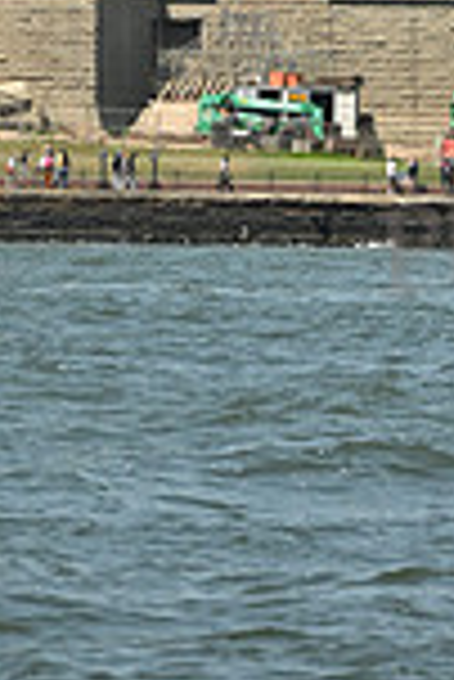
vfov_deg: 4.4
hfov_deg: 2.9
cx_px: 146
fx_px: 8832
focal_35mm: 468
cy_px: -446
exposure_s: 1/1250
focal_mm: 122
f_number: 8
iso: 320
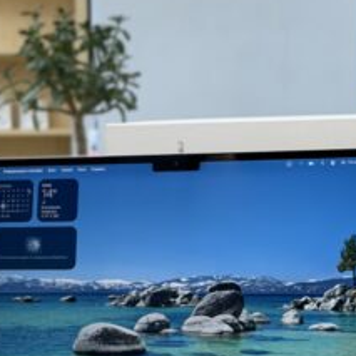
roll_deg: +0.2
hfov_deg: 15.3
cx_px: 147
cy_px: 268
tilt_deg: -2.1
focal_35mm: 114
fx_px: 1326
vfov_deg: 15.2
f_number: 1.78
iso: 100
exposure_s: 1/89
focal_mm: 6.76
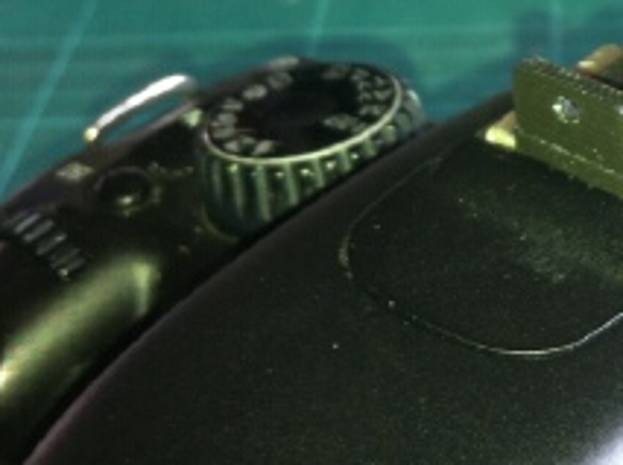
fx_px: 1581
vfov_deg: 16.4
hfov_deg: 21.4
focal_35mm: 88
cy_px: 15
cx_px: 646
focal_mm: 3.85
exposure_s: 1/15
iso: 80
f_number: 2.8
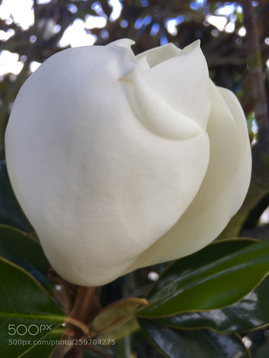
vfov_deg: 60.0
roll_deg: +1.2
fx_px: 311
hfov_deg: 46.8
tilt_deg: -2.1
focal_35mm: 30
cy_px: 175
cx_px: 133
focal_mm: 4.15
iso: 32
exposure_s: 1/60
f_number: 2.2
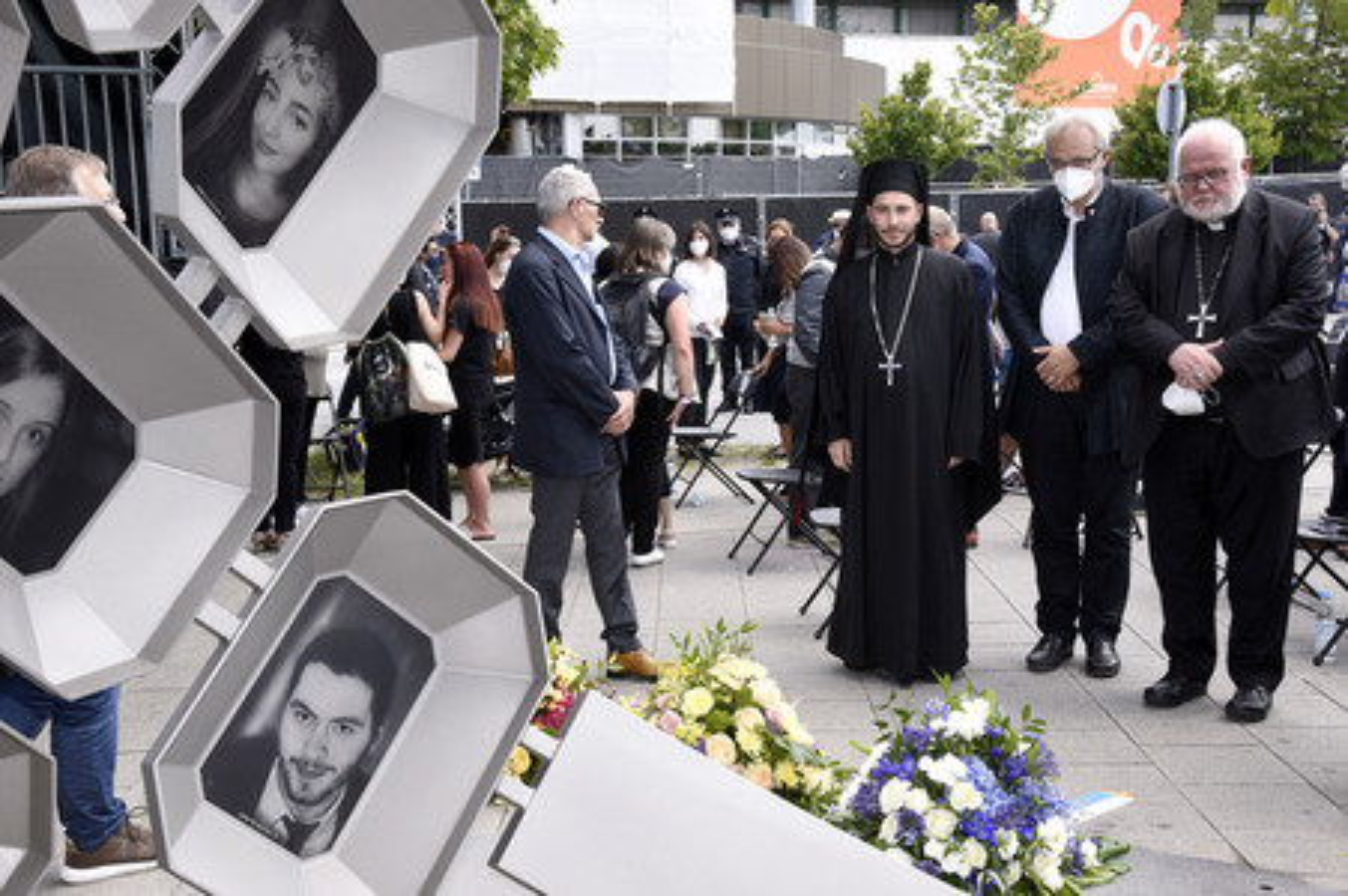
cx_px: 674
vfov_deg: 29.2
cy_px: 448
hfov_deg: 42.8
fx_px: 1721
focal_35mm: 46
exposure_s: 1/160
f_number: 11
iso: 800
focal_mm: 46
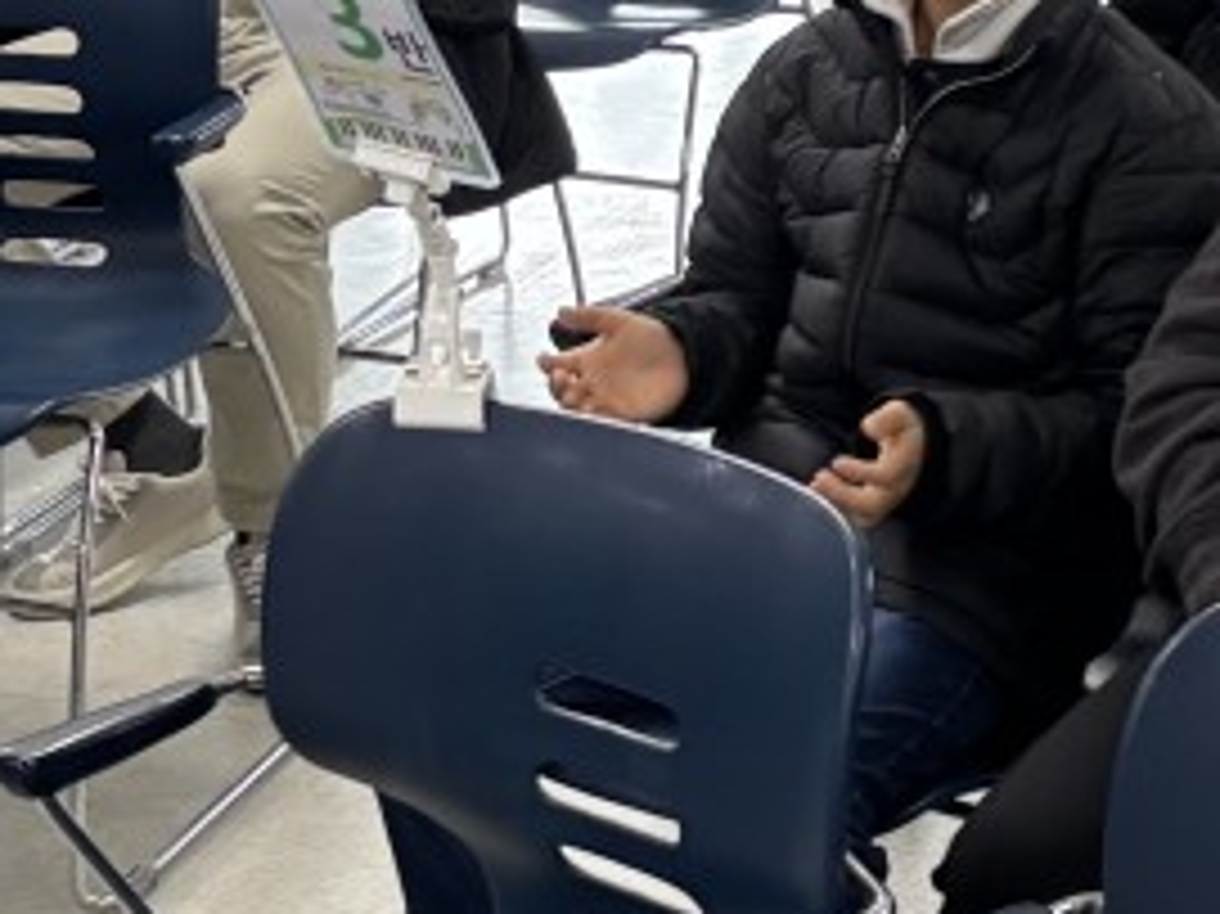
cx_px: 644
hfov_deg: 16.0
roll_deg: +0.3
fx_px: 4333
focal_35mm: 123
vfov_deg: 12.0
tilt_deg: -15.7
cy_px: 288
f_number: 1.6
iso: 125
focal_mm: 5.96
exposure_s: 1/60
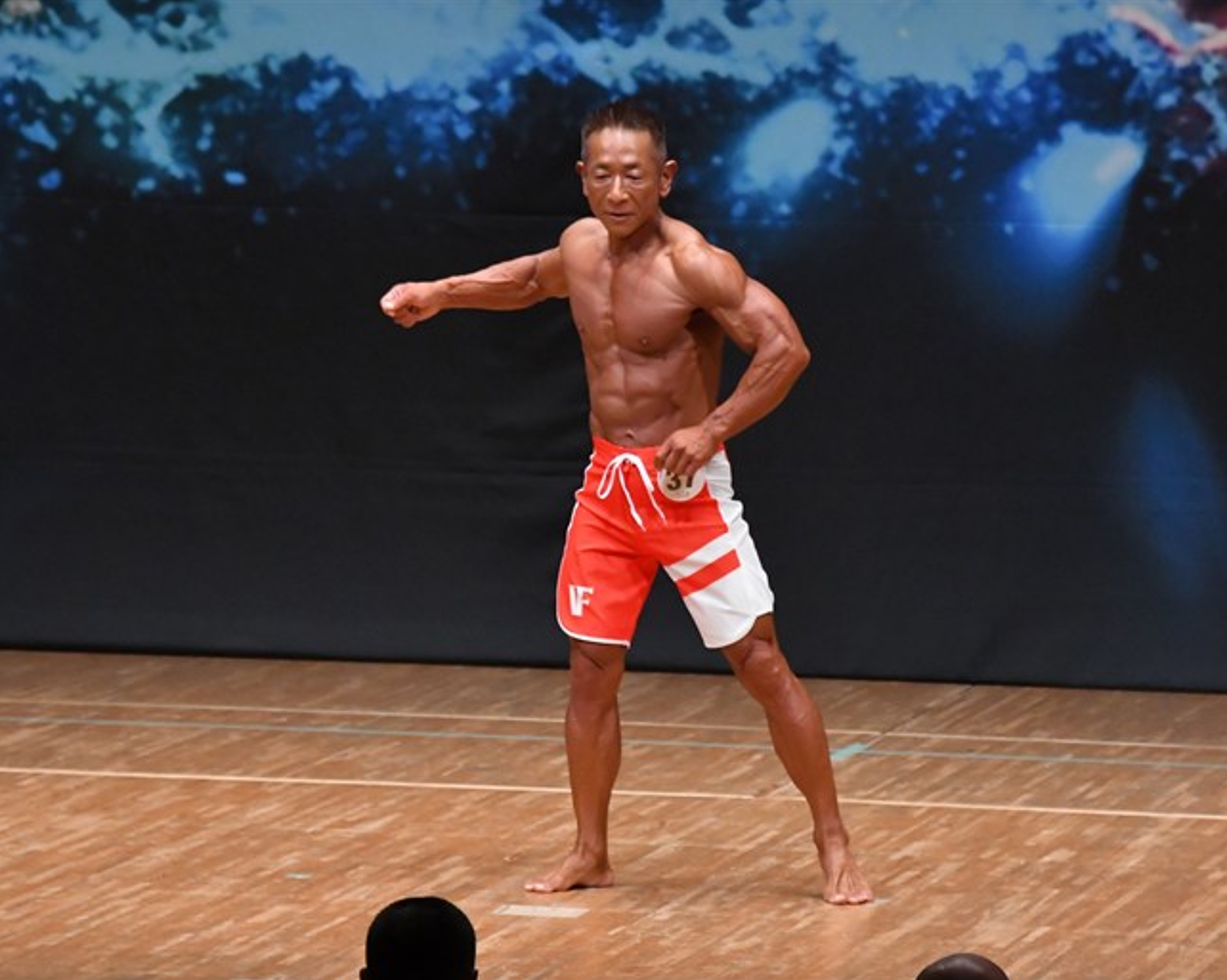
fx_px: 11724
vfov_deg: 4.8
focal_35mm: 323
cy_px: 491
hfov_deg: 6.0
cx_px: 553
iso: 6400
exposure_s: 1/400
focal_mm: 190
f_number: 5.6
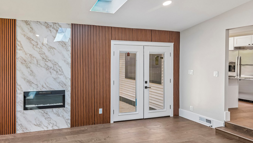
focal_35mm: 22
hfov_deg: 76.6
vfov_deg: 51.3
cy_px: 62
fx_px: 148
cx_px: 70
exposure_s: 1/15
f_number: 8
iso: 320
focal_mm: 14
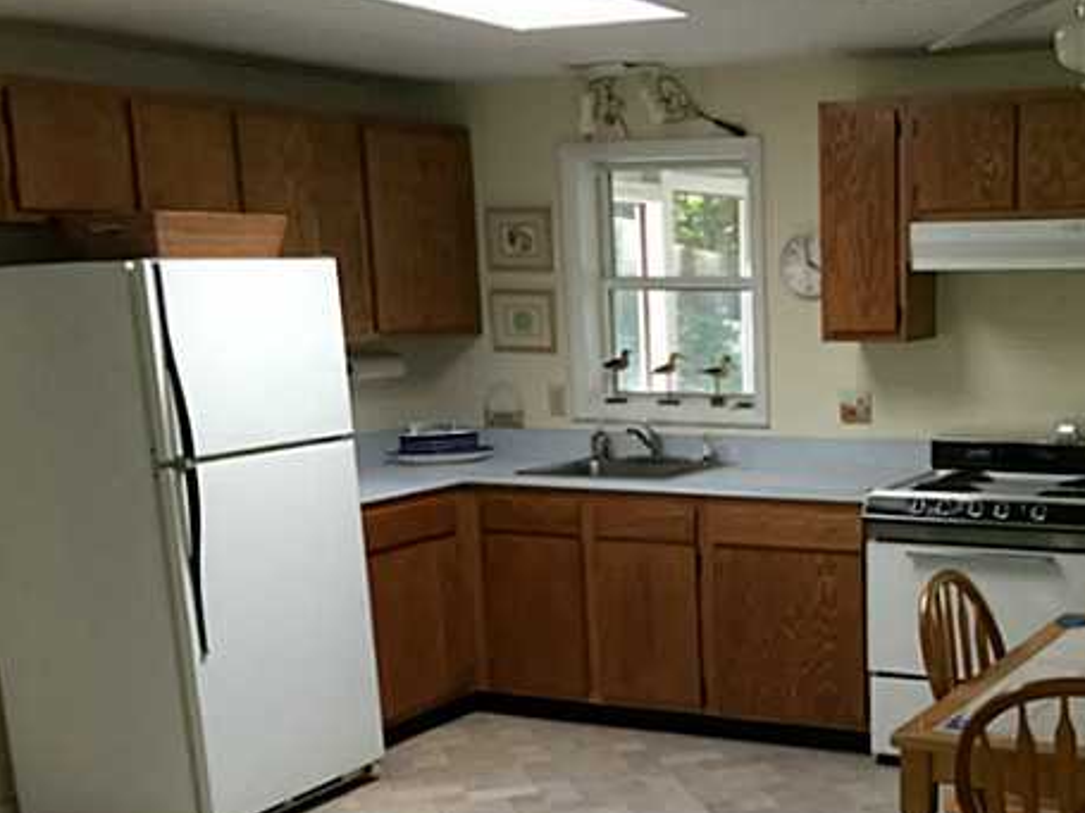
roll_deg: +0.8
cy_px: 648
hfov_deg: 36.3
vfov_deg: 28.0
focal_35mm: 51
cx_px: 856
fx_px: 1598
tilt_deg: -10.7
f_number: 2.2
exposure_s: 1/15
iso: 50
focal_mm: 4.15
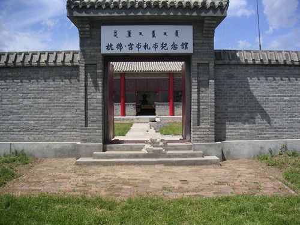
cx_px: 150
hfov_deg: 50.1
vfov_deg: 38.7
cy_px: 112
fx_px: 321
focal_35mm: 37
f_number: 6.7
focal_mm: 5.7
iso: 50
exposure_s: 1/180
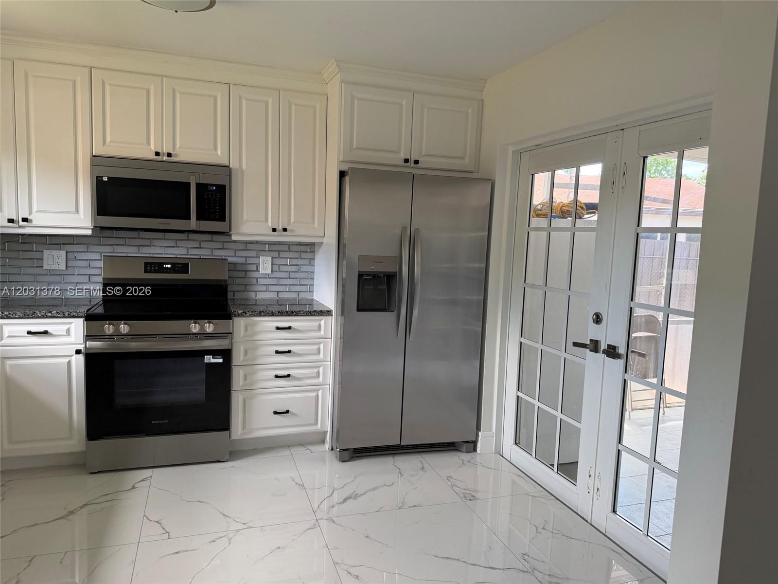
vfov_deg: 56.8
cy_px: 292
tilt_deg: -6.3
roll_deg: -2.9
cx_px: 389
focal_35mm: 24
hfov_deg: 71.6
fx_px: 539
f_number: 1.78
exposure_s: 1/104
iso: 200
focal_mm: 6.76
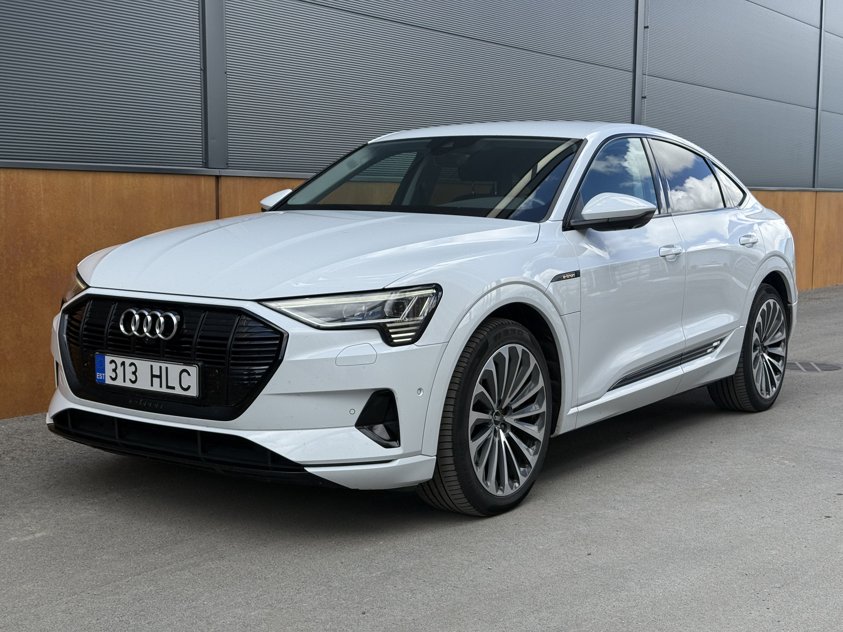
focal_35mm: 48
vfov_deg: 30.3
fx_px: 1169
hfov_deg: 39.7
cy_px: 316
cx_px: 422
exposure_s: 1/2342
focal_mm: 6.76
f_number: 1.78
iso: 80
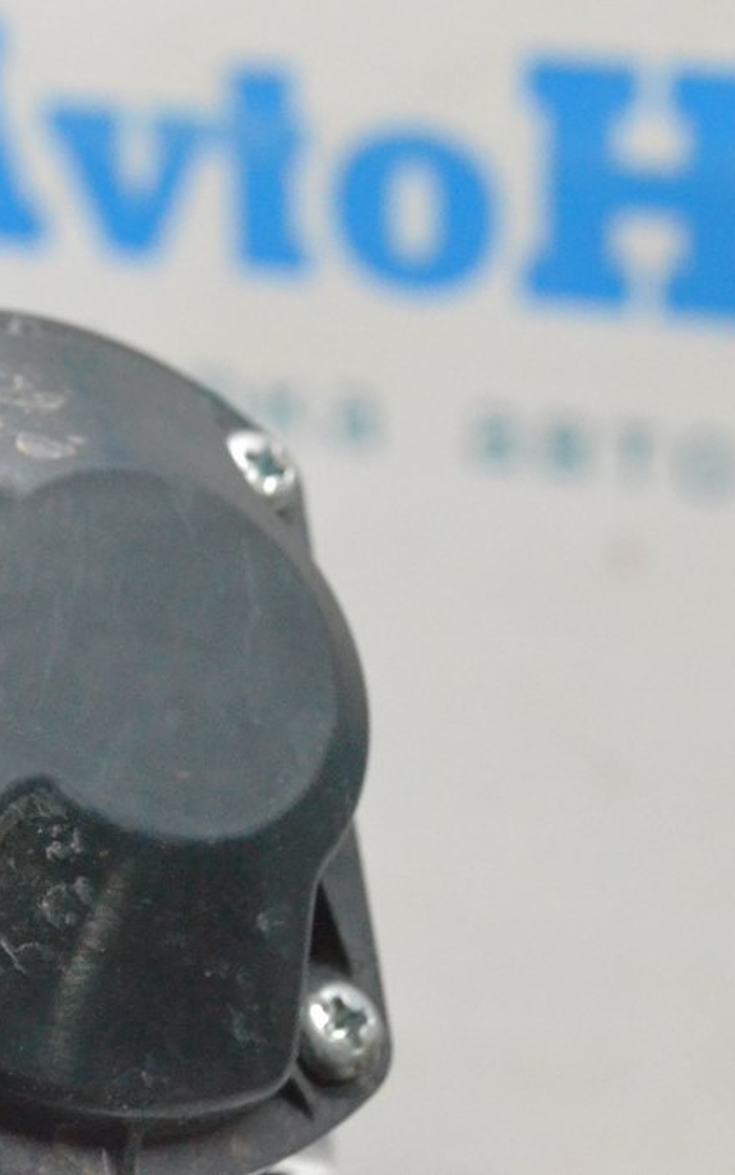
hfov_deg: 14.6
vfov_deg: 23.5
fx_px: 2818
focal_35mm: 88
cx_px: 9
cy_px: 583
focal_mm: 38
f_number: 9
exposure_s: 1/160
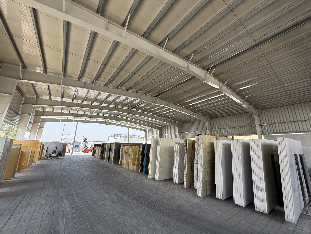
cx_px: 156
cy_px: 117
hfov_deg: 102.1
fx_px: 126
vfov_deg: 85.7
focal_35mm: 14
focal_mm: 2.22
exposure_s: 1/328
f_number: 2.2
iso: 64
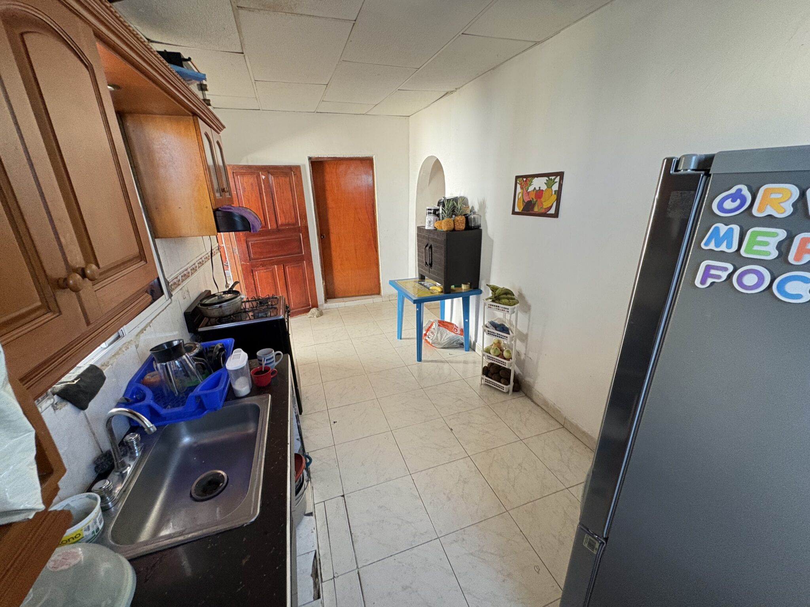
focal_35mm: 14
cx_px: 405
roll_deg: +1.7
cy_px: 304
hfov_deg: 102.1
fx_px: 328
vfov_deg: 85.7
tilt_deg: -18.9
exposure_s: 1/60
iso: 500
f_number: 2.2
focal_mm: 2.22
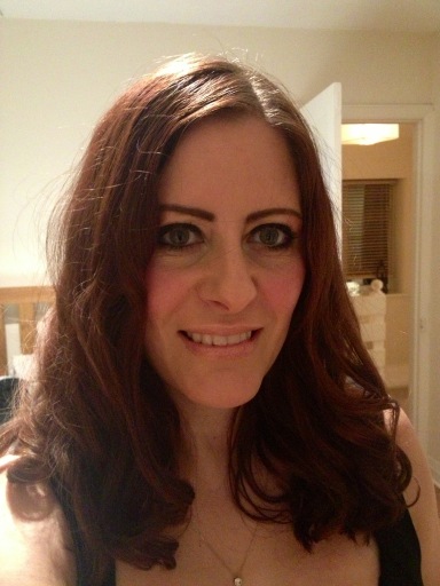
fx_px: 593
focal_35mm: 35
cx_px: 220
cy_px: 293
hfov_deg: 40.7
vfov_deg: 52.6
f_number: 2.4
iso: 800
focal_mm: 4.28
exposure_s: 1/15
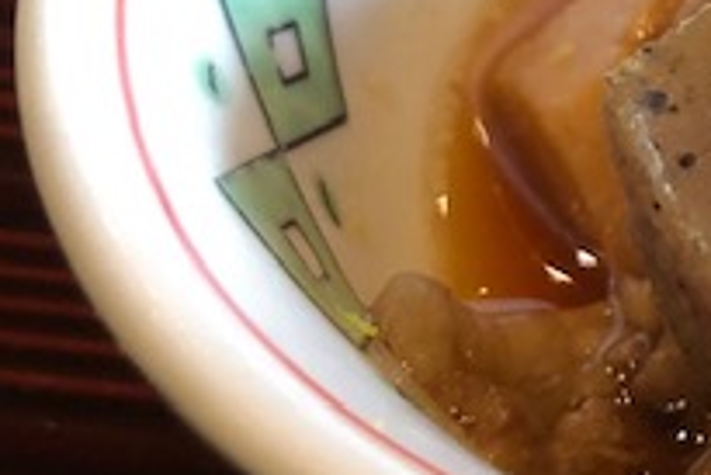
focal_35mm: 91
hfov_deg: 19.5
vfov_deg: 14.8
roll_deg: +0.4
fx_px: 1798
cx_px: 1068
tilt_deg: -39.8
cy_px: -17
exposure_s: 1/17
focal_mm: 3.99
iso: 100
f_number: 1.8
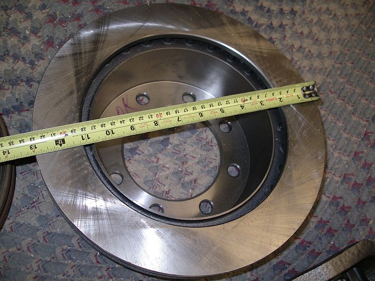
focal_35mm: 37
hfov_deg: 50.1
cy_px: 140
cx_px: 188
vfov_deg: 38.7
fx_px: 401
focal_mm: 7.8
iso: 200
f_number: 2.8
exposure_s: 1/40
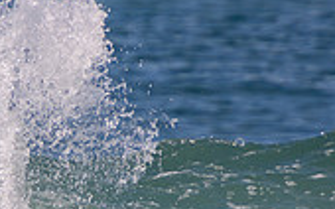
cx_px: 16
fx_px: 18093
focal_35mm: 1983
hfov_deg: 1.1
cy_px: 247
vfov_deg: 0.7
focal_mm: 380
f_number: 5.6
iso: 180
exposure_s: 1/1250
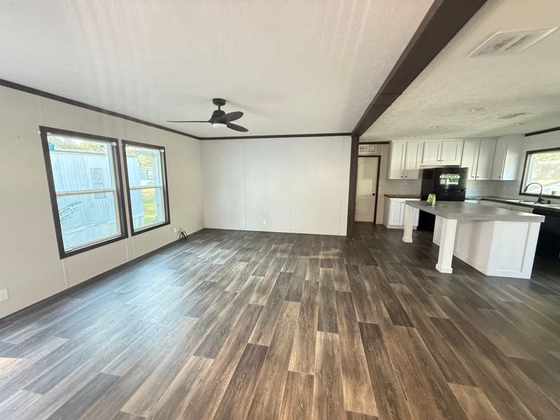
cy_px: 210
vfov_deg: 85.7
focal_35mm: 14
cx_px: 280
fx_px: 226
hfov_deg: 102.1
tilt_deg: -7.8
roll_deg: -0.5
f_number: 2.2
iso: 400
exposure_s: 1/60
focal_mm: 2.22
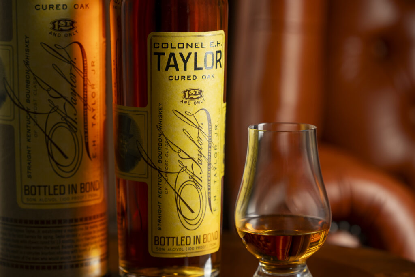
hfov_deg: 19.5
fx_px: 1211
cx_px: 208
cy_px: 138
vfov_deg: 13.0
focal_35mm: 105
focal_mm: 105
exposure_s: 1/125
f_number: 4.5
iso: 200
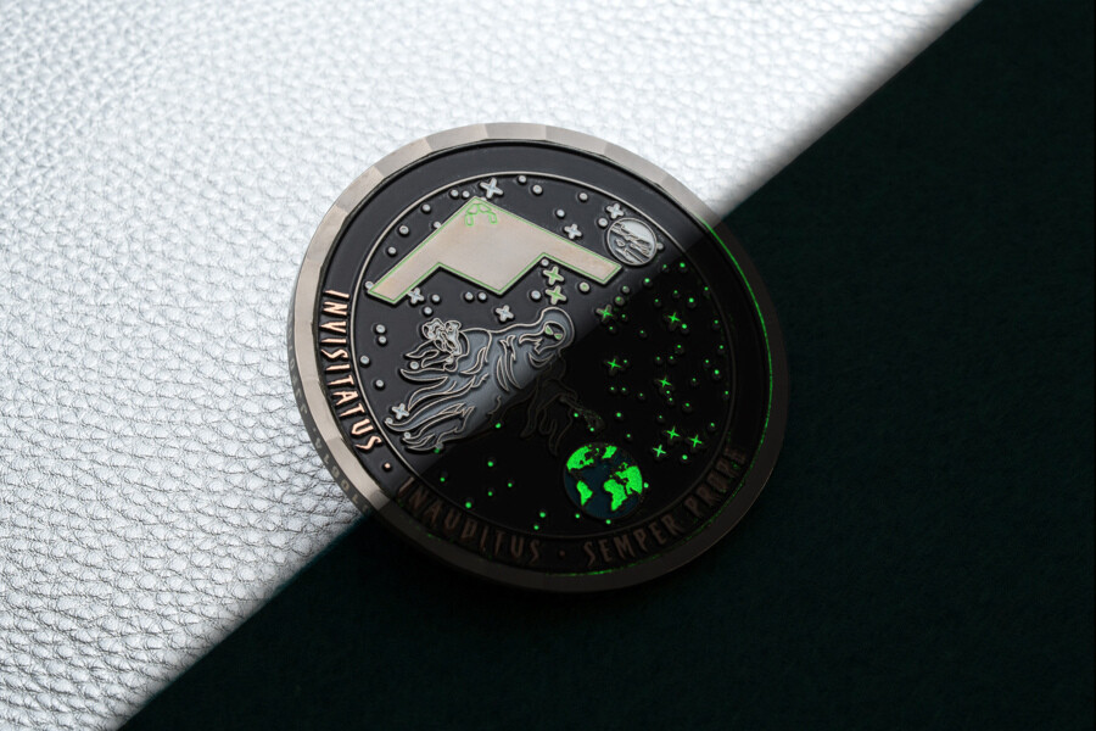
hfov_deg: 22.6
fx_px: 2740
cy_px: 366
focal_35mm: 90
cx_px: 548
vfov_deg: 15.2
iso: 400
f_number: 8
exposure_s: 2
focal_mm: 90
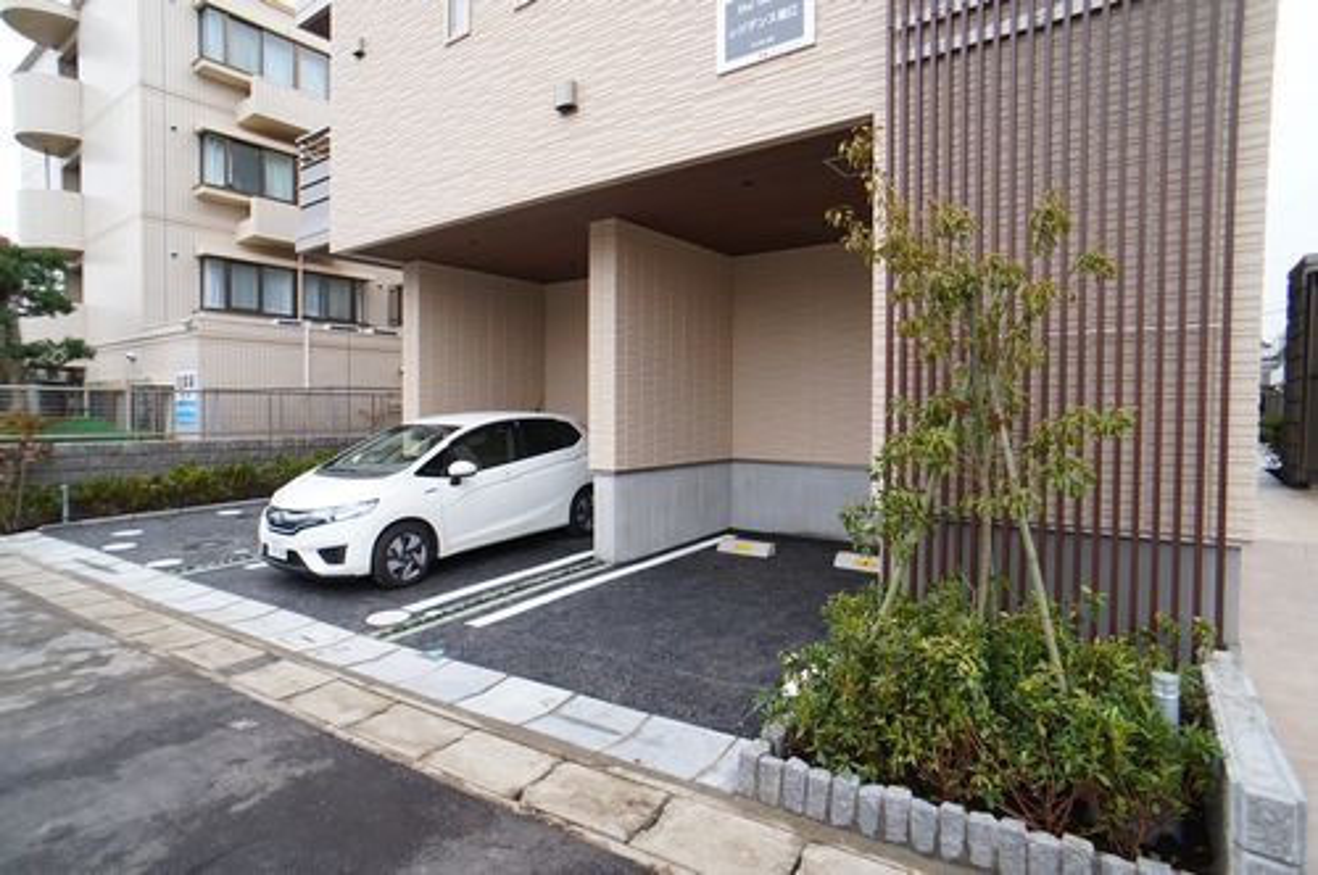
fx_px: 878
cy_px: 438
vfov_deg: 53.0
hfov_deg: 73.8
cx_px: 659
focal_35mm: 24
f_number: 4
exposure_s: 1/160
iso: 250
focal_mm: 16
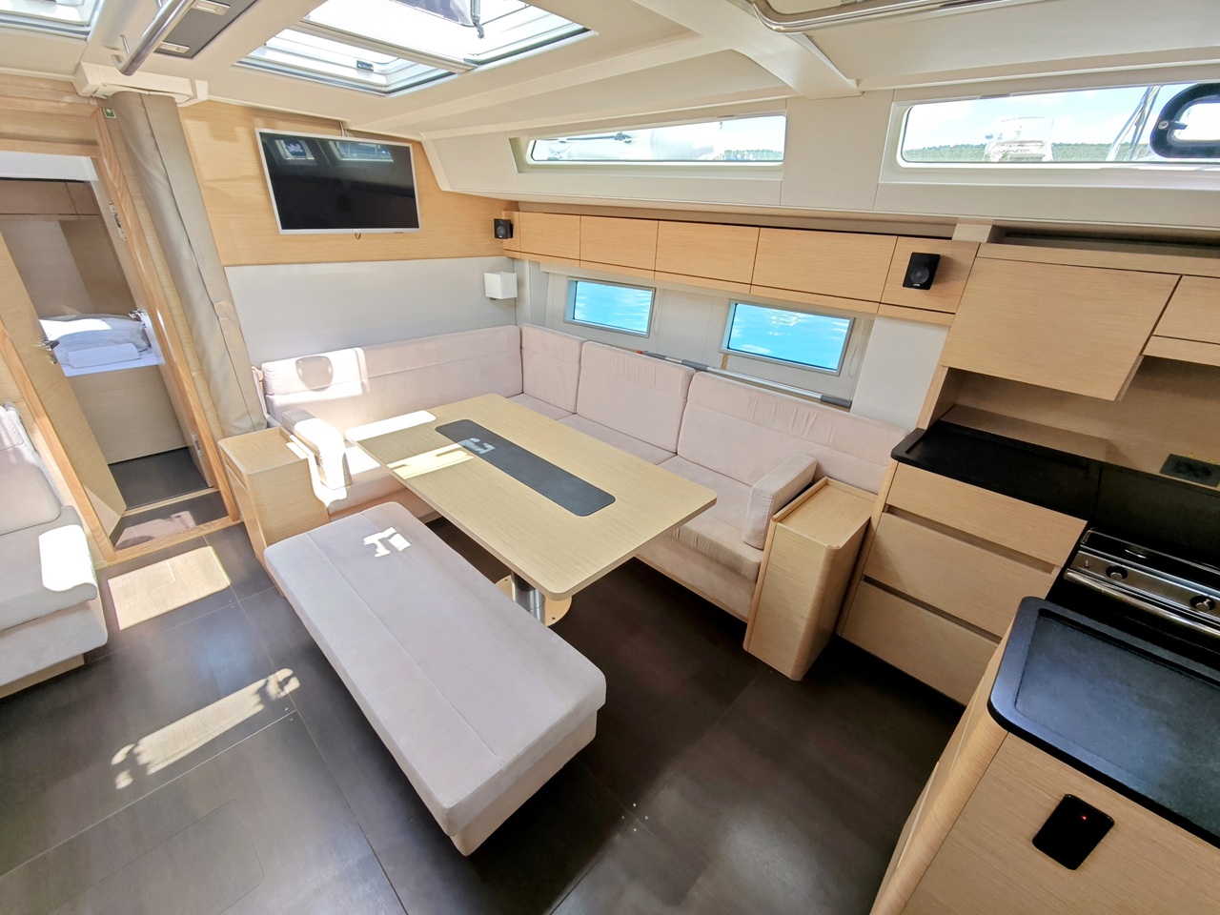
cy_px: 458
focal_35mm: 14
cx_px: 610
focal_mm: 2.16
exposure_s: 1/65
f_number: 2.2
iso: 64
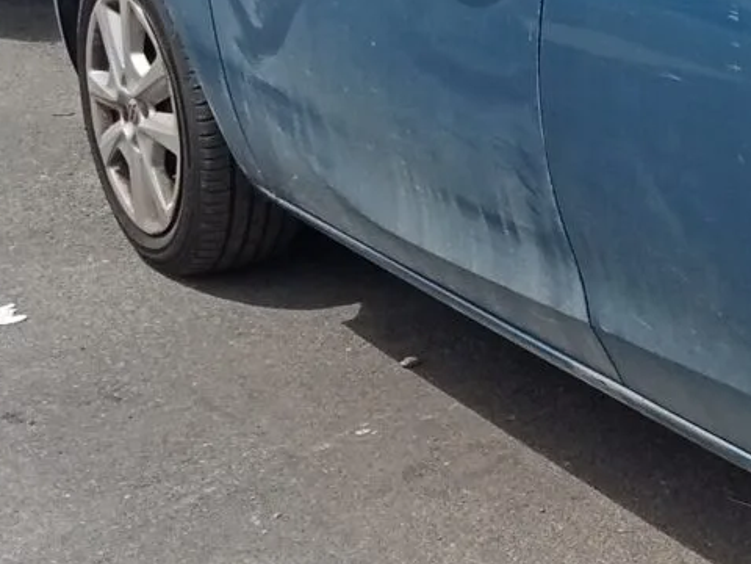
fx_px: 2430
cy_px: 122
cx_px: 1303
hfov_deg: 15.4
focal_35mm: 112
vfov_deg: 13.2
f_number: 2.2
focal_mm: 3.46
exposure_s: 1/1236
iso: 102
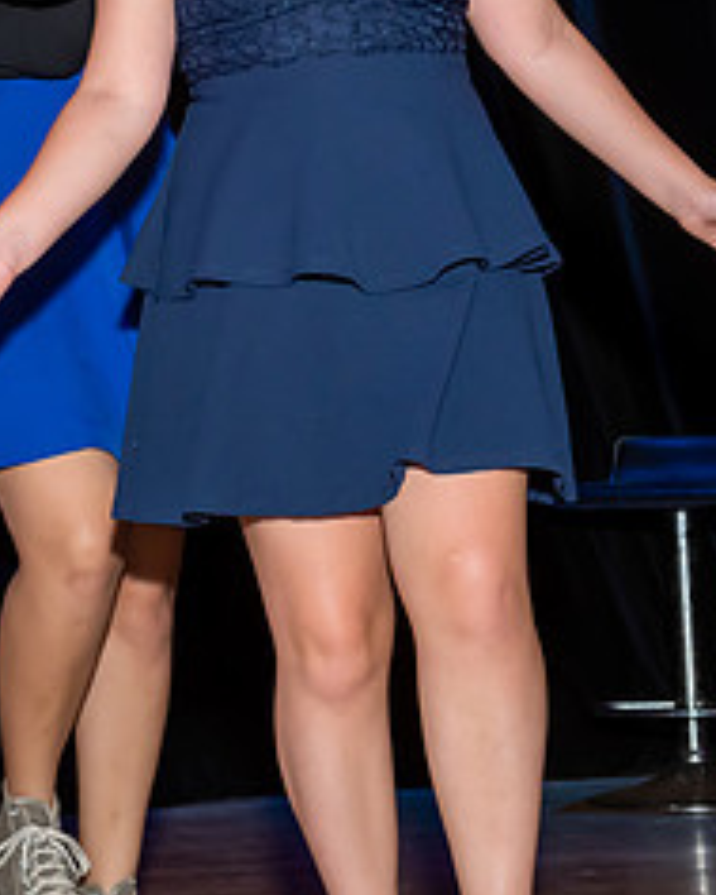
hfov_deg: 13.5
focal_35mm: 113
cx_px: 91
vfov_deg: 16.9
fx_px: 2991
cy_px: 196
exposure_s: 1/250
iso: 640
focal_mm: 26
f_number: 6.3
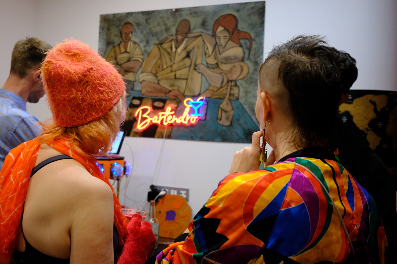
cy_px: 132
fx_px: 386
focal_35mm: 35
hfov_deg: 54.4
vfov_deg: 37.9
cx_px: 198
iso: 3200
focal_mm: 23
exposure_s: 1/105
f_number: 3.6
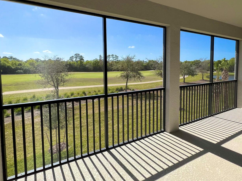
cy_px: 73
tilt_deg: -2.9
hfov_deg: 91.0
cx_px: 126
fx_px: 119
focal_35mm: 17
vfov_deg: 74.0
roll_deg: +1.3
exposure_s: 1/1263
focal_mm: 1.57
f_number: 1.8
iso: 32
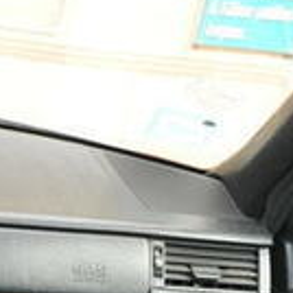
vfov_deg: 14.9
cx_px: -367
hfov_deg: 12.6
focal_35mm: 113
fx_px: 1082
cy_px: 359
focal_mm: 18
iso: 800
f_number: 6.3
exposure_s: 1/200
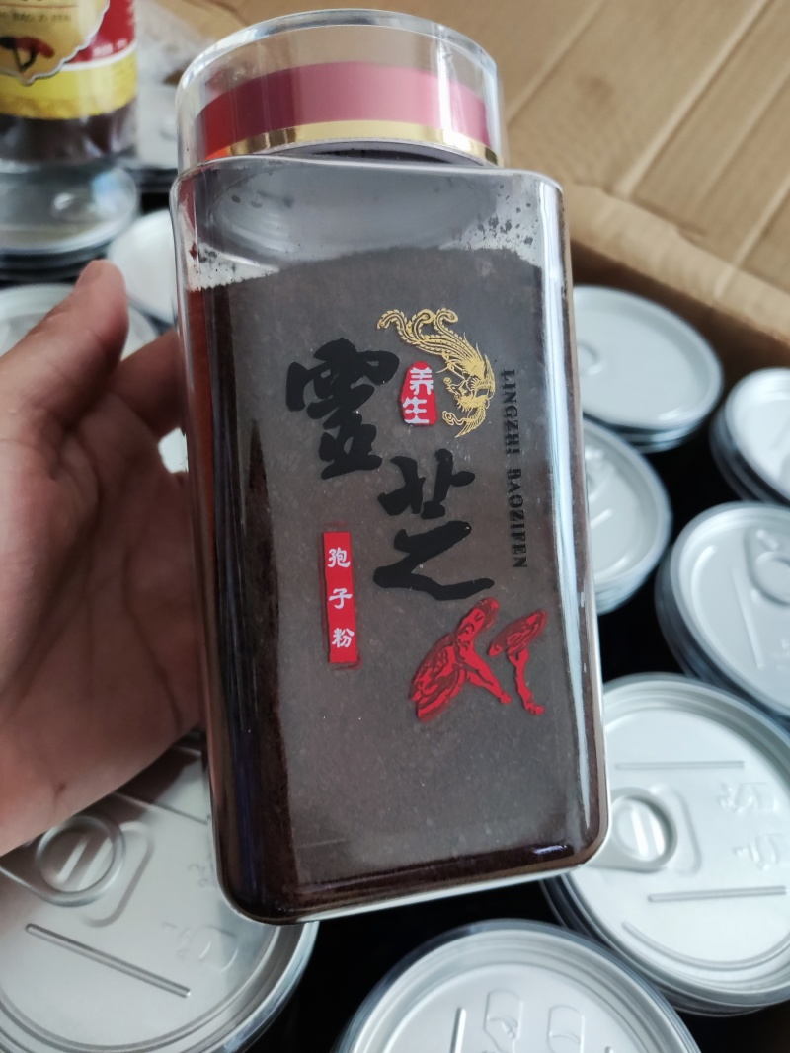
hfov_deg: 53.1
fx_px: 791
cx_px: 395
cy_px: 526
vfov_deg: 67.3
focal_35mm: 26
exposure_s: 1/33
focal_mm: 4.74
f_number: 1.79
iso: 383
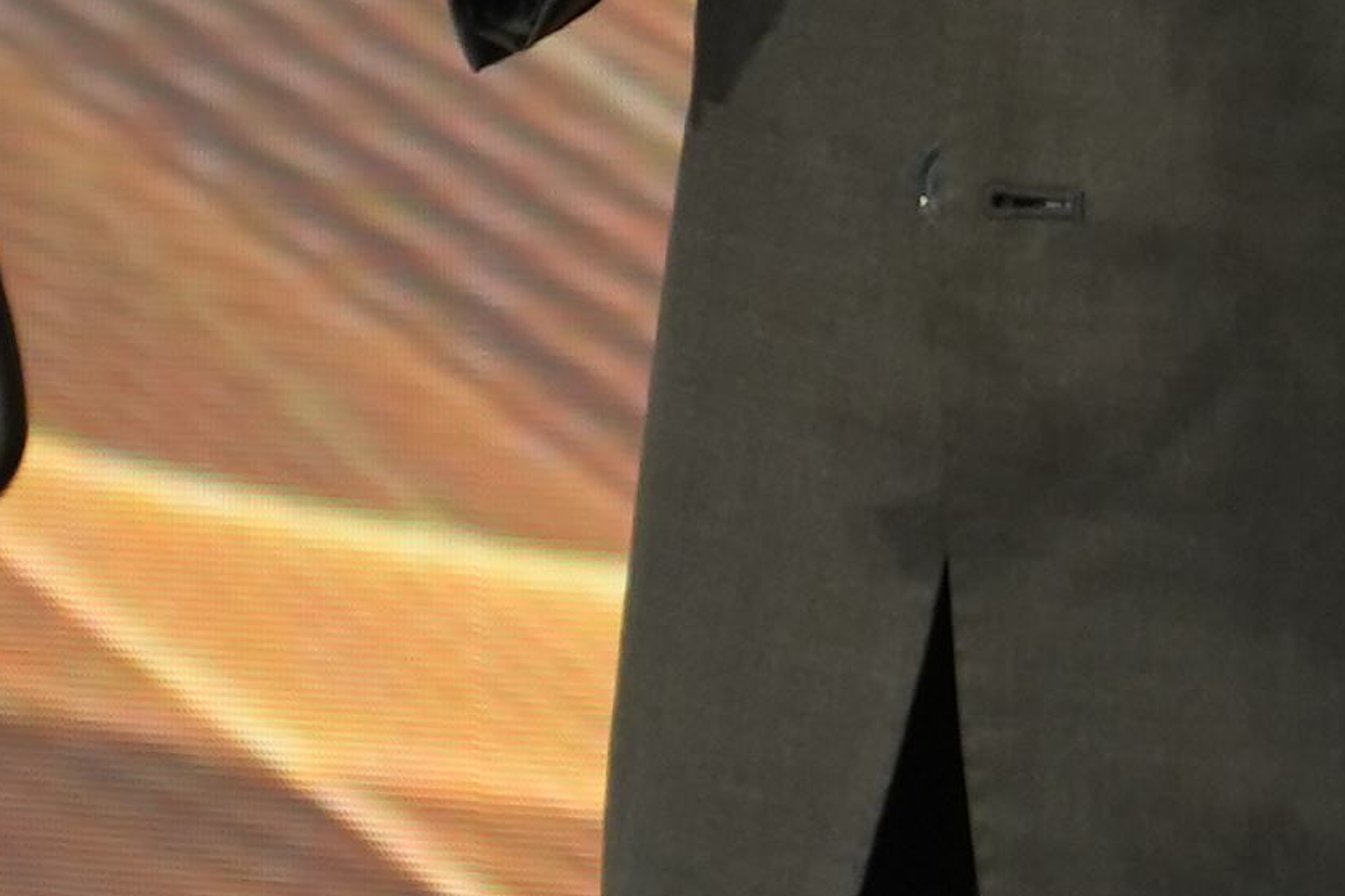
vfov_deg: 2.4
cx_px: 1326
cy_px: -1247
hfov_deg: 3.6
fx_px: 21552
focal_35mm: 577
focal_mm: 70
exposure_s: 1/100
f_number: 2.8
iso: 640
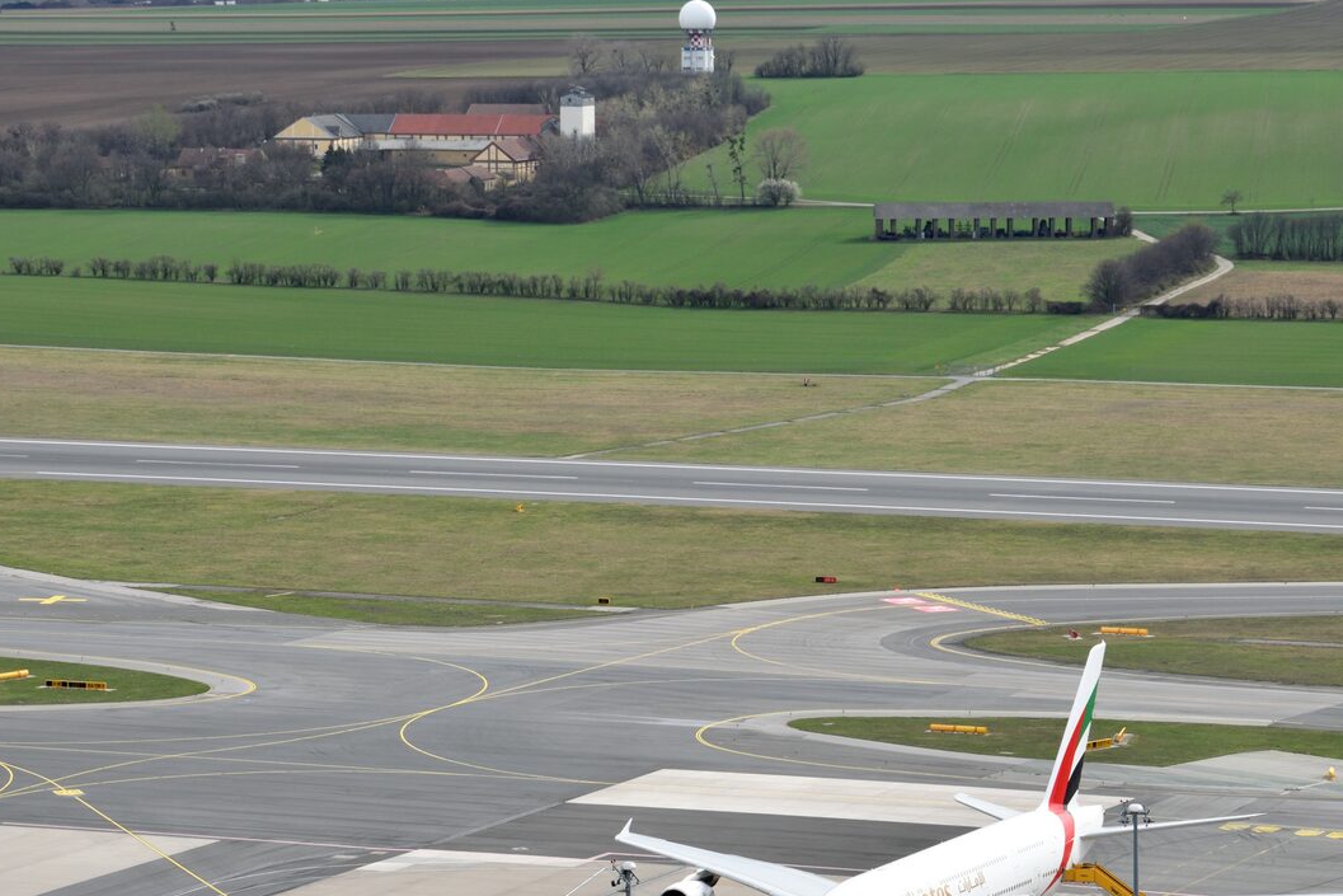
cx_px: 639
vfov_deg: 8.6
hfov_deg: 12.9
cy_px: 396
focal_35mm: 159
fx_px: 5932
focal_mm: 70
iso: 250
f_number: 13
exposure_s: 1/250
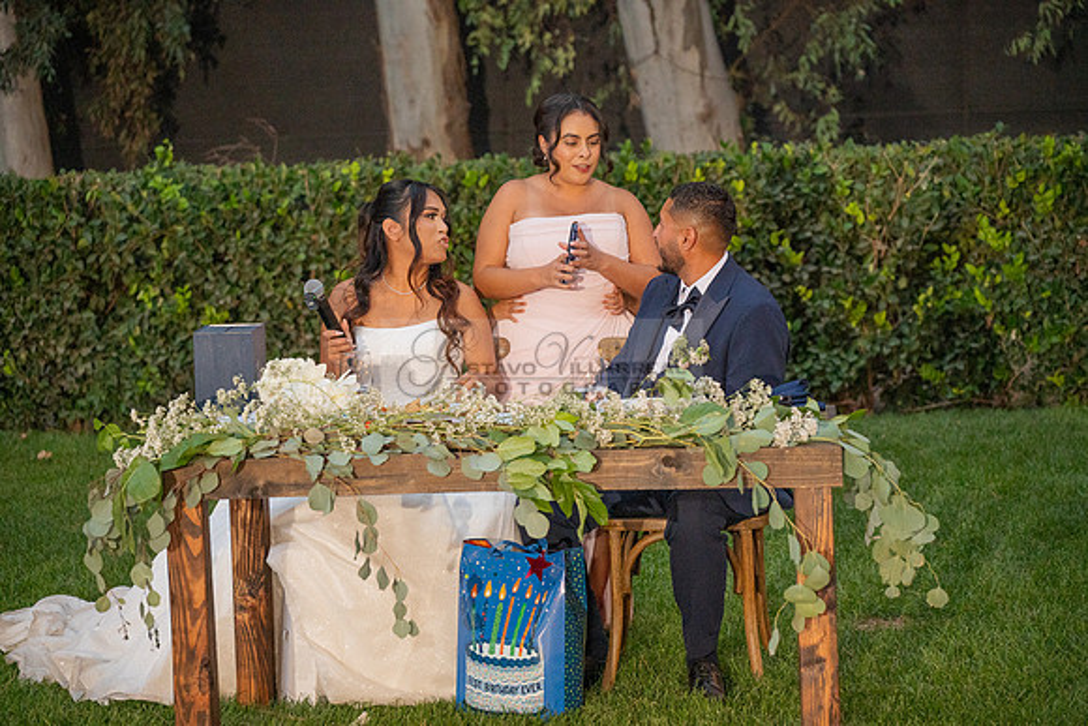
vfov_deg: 13.3
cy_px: 363
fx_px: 3113
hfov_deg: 19.8
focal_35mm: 103
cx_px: 544
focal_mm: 103
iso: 2500
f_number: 4
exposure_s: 1/200
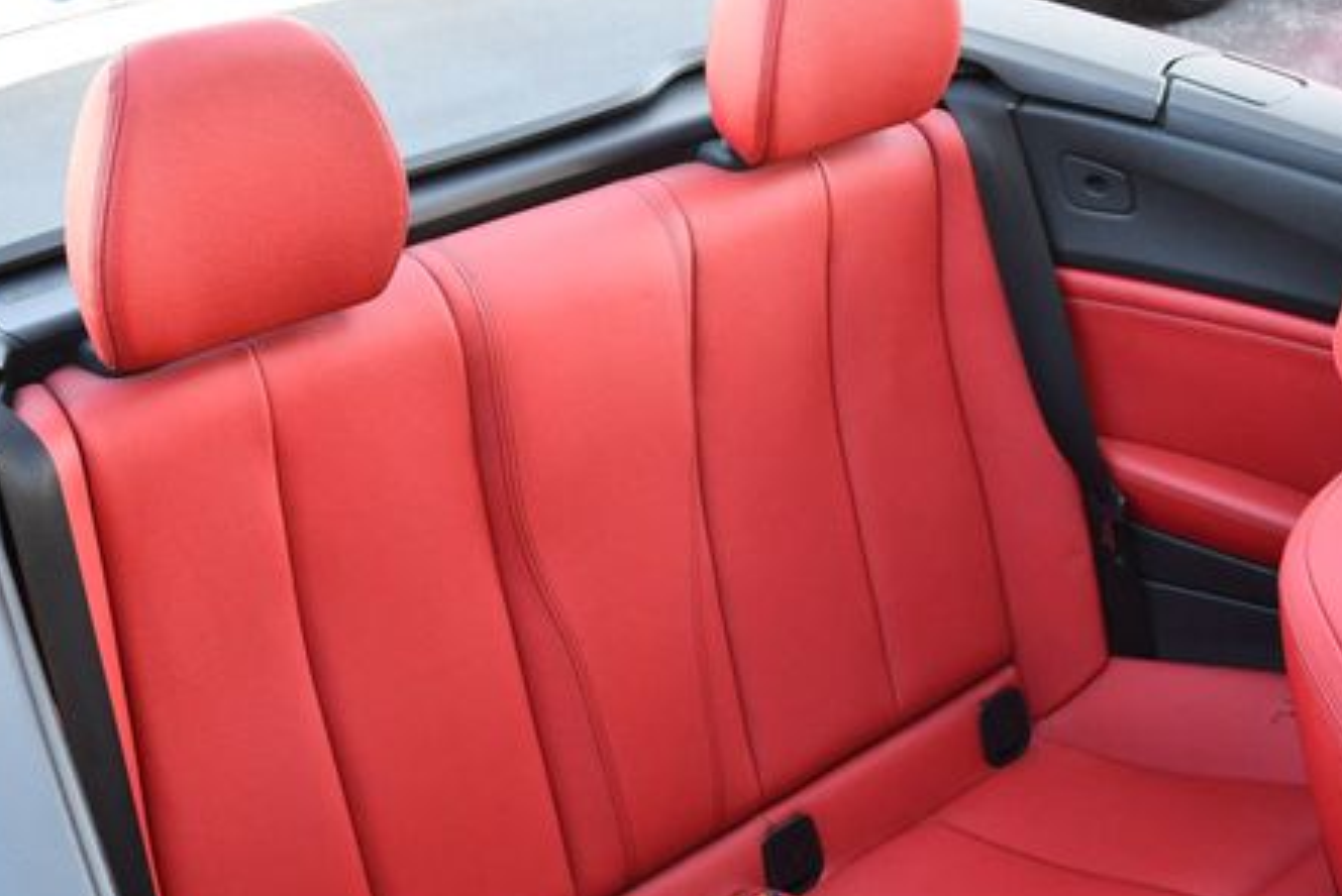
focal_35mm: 52
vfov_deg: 26.0
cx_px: 636
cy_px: 475
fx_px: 1940
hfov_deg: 38.2
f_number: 3.5
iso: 560
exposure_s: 1/250
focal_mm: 18
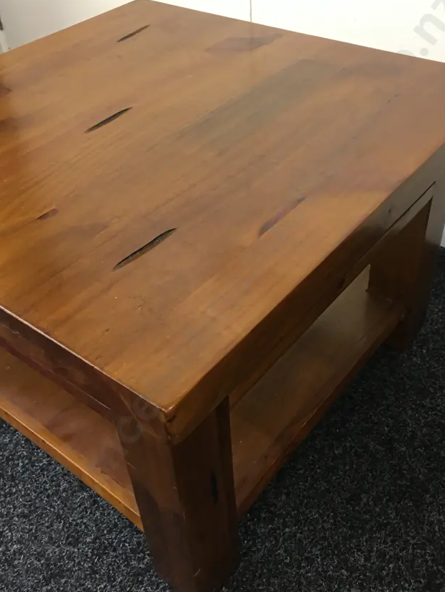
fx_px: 617
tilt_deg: -40.8
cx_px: 232
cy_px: 291
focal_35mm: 36
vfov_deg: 51.3
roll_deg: +3.7
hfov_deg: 39.7
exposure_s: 1/17
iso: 100
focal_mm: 4.15
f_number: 2.2
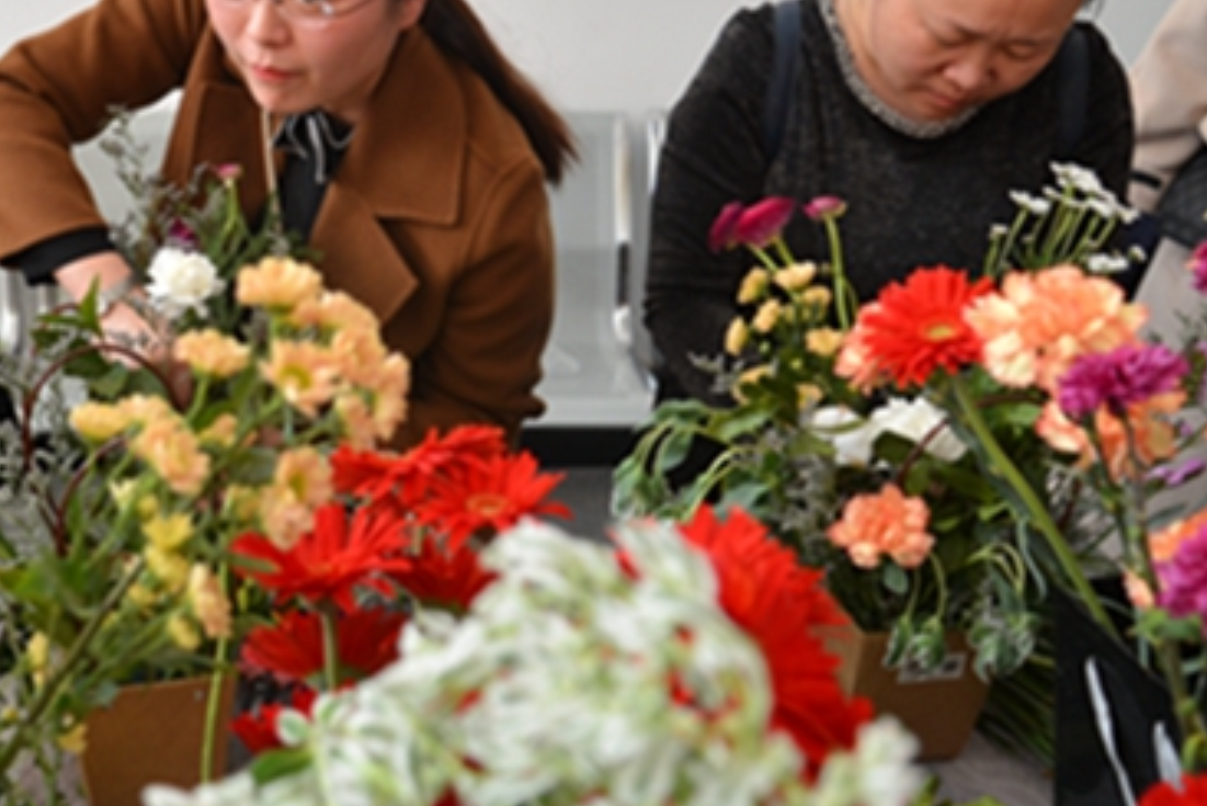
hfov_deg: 39.3
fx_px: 1643
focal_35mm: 49
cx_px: 303
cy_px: 316
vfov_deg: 27.5
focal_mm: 24
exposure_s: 1/60
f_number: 4
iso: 400
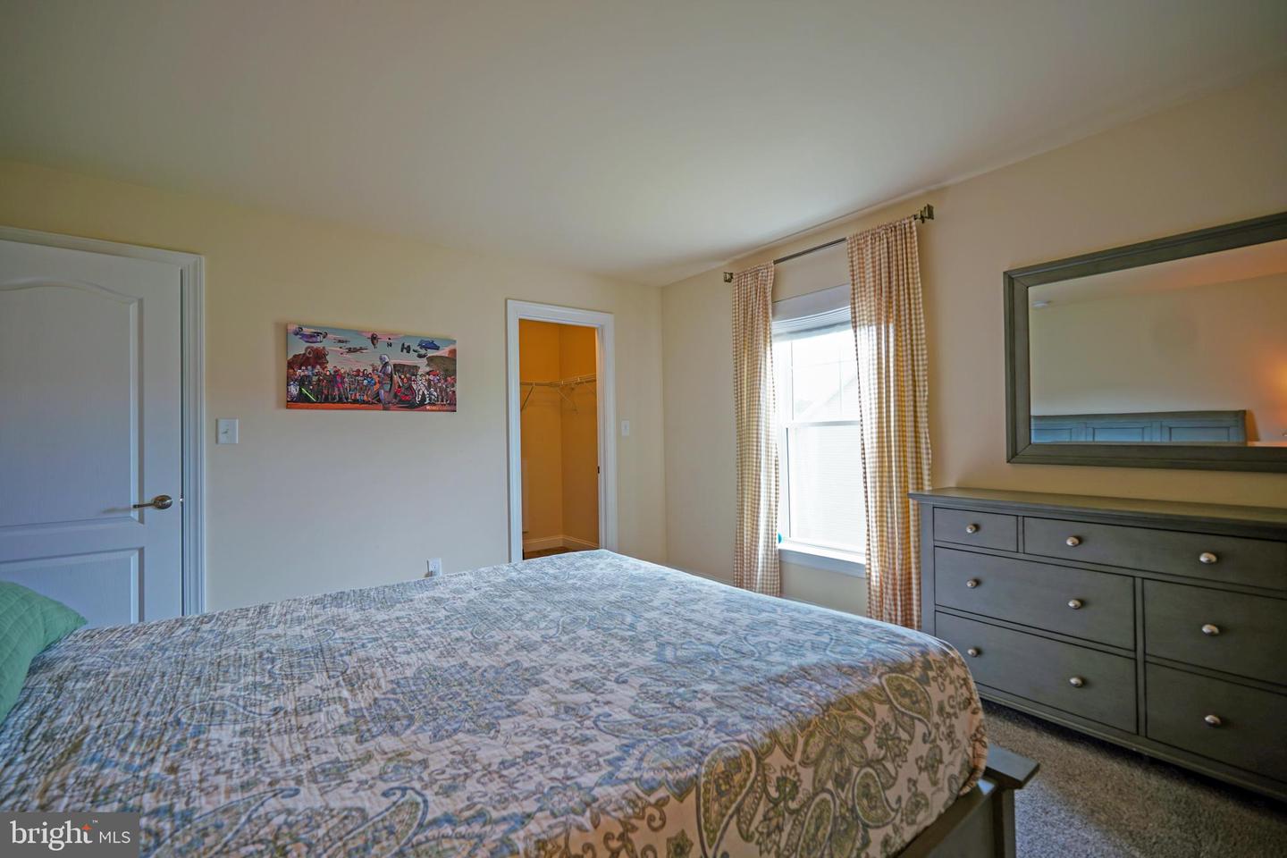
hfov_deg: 100.4
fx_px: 536
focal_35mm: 15
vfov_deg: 77.3
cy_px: 429
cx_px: 644
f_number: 3.2
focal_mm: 10
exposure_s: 1/40
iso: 100
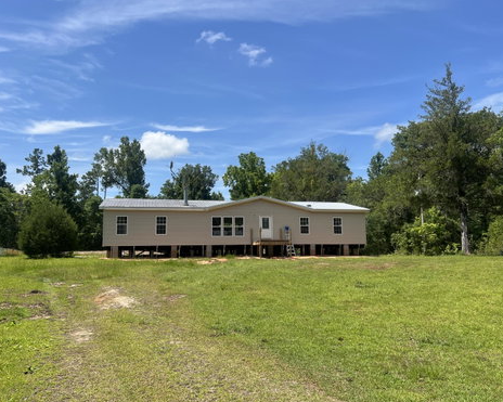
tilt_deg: +8.2
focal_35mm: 28
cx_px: 240
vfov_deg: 51.5
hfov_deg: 62.2
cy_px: 198
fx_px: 417
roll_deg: +0.9
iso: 50
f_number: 1.5
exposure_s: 1/4444
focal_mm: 5.7
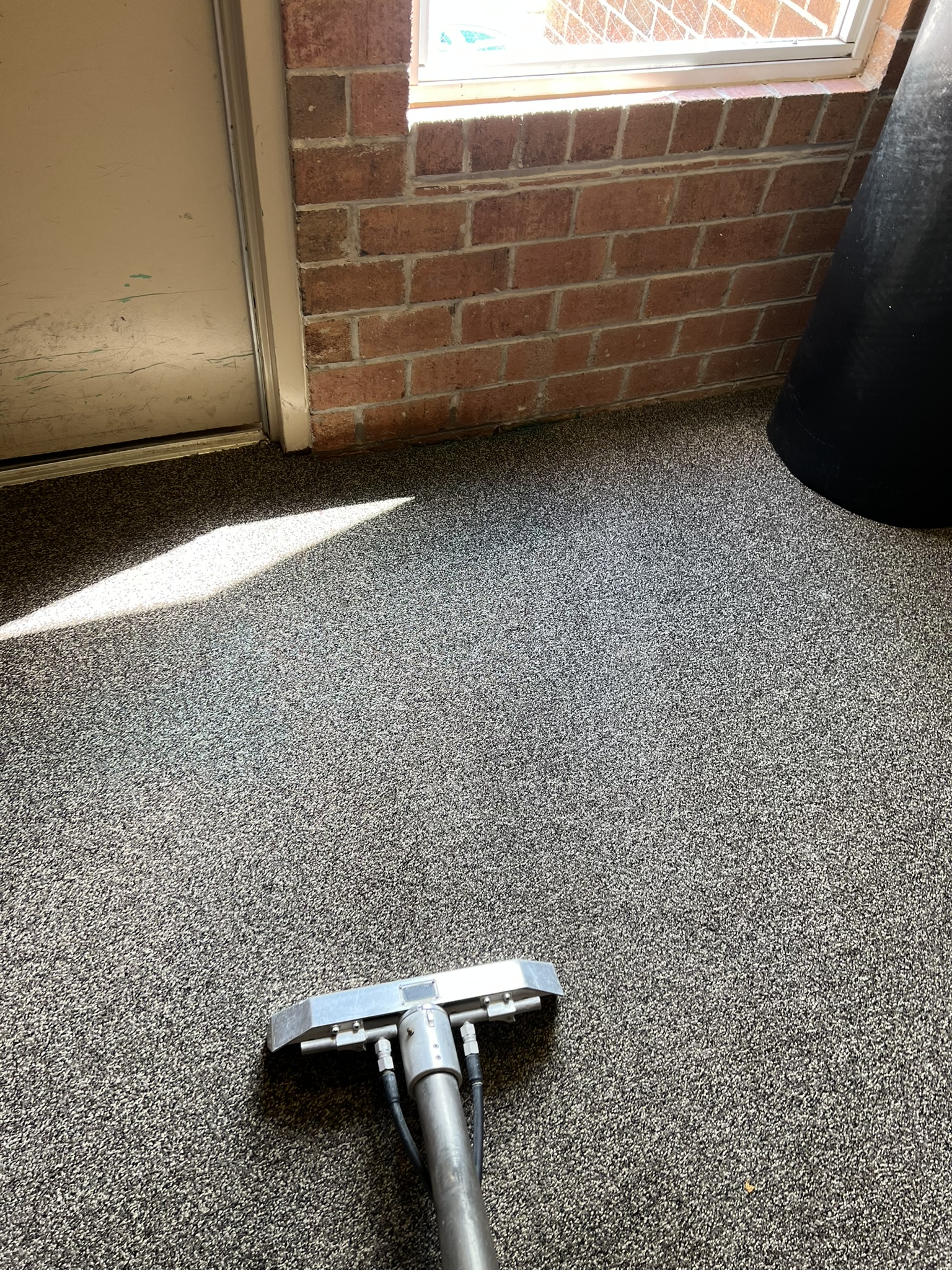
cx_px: 476
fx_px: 953
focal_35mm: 26
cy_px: 635
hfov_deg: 53.1
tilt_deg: -50.2
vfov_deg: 67.3
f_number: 1.5
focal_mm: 5.7
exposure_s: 1/60
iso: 80
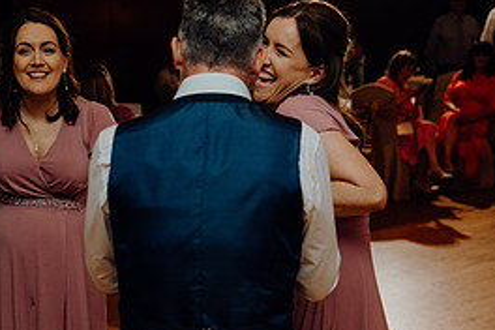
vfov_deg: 15.4
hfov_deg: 22.8
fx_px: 1210
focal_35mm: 88
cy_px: 256
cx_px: 107
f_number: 2.8
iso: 1250
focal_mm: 40
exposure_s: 1/160
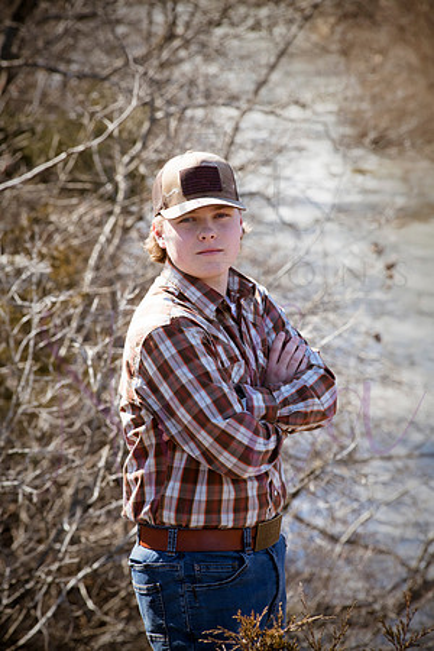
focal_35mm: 155
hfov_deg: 8.9
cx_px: 217
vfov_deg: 13.2
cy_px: 326
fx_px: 2803
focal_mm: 155
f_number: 11
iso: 800
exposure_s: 1/320
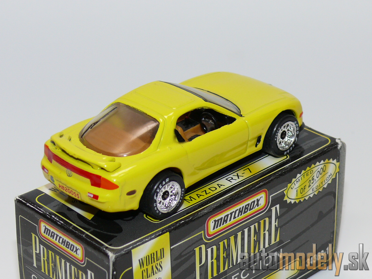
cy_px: 140
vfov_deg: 14.1
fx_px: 1128
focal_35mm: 105
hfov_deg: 18.7
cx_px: 186
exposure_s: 1/30
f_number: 4
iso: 100
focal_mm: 13.7
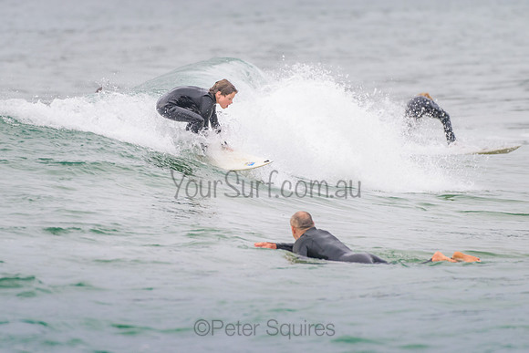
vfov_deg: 2.2
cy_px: 149
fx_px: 9009
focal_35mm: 613
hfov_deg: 3.4
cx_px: 241
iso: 450
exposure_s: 1/800
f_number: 5.6
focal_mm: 500
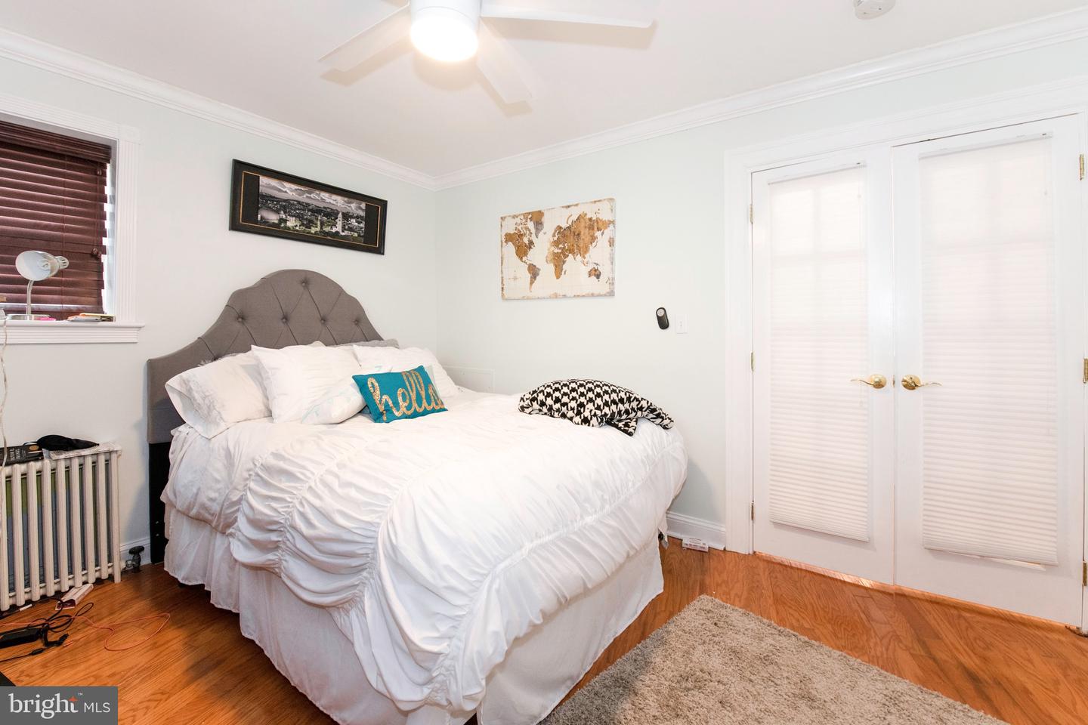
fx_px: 453
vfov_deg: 77.3
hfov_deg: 100.4
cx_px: 544
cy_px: 362
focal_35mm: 15
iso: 1000
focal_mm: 15
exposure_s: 1/60
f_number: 6.3
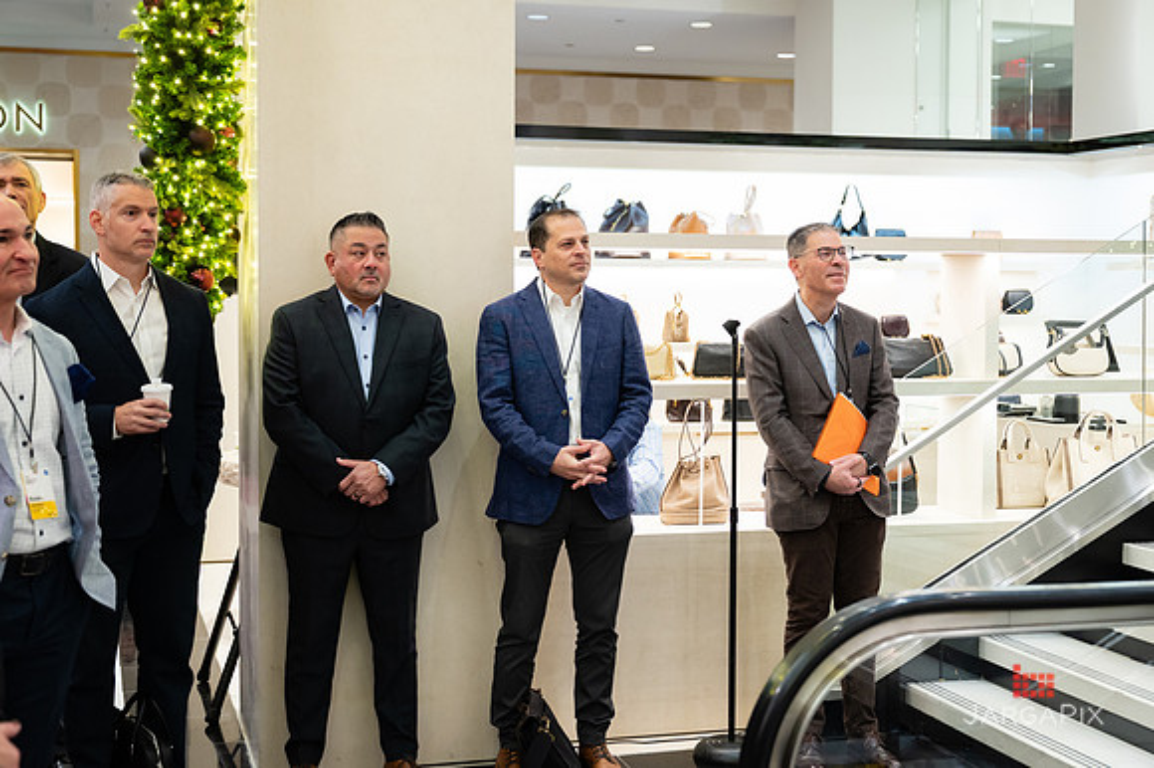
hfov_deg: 38.7
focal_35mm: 51
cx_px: 617
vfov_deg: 26.3
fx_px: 1643
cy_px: 358
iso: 1250
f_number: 3.2
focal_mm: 46
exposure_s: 1/160
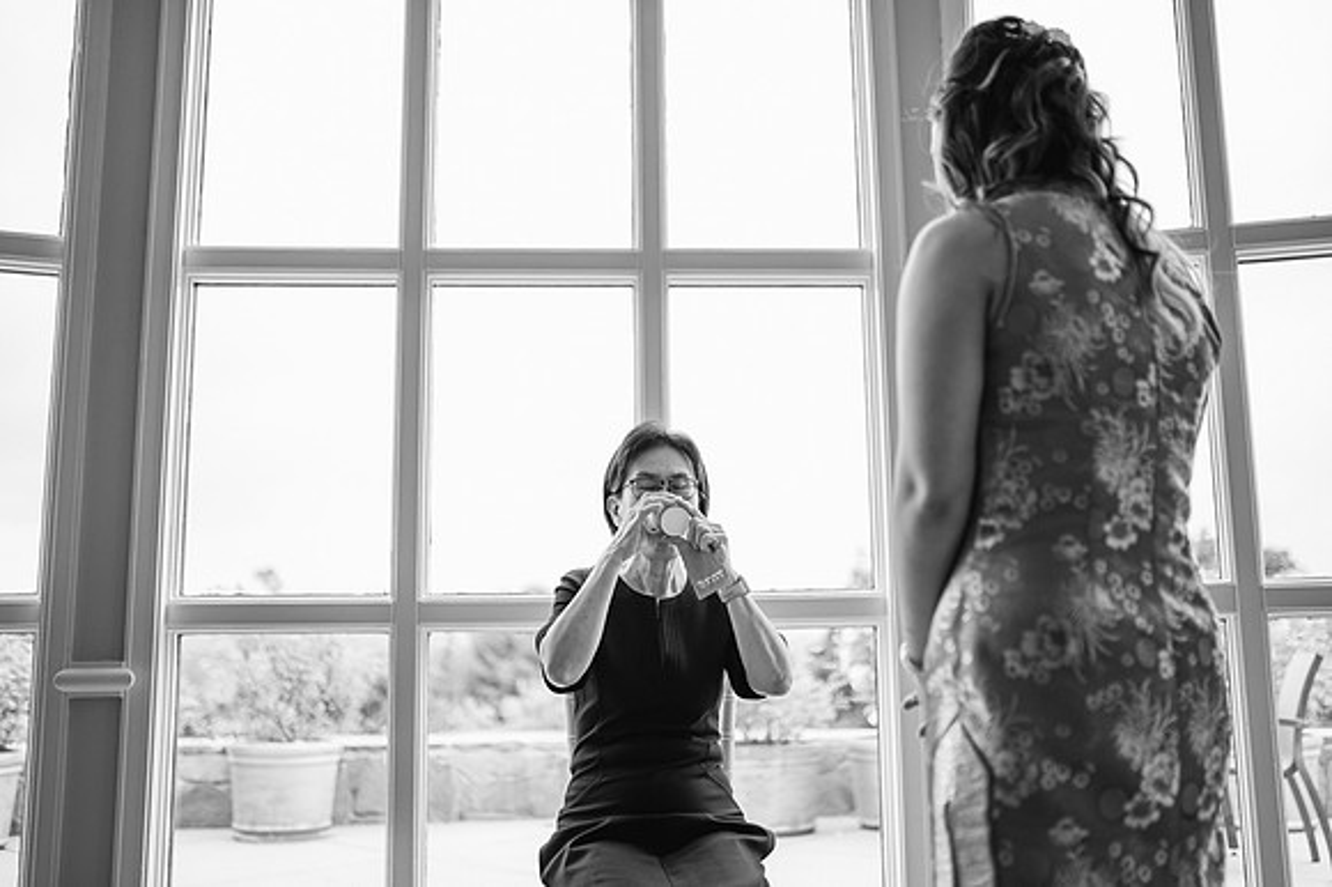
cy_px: 444
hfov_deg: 54.5
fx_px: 1294
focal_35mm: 35
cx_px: 666
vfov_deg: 37.8
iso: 100
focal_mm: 35
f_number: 1.4
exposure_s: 1/1000
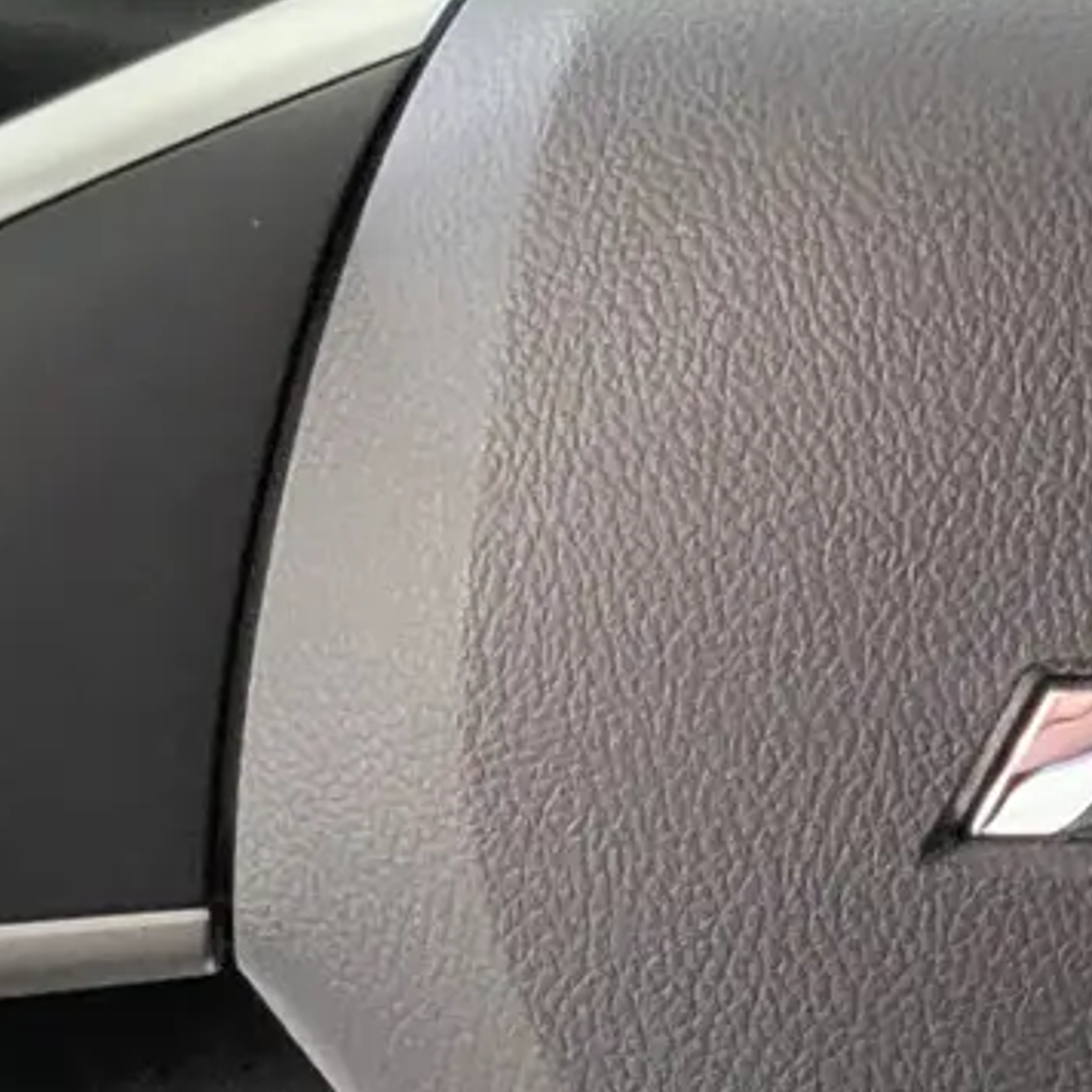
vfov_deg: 14.1
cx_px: 1978
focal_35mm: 124
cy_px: 460
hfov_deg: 12.8
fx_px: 4426
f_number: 1.8
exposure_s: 1/25
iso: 1000
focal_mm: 5.4
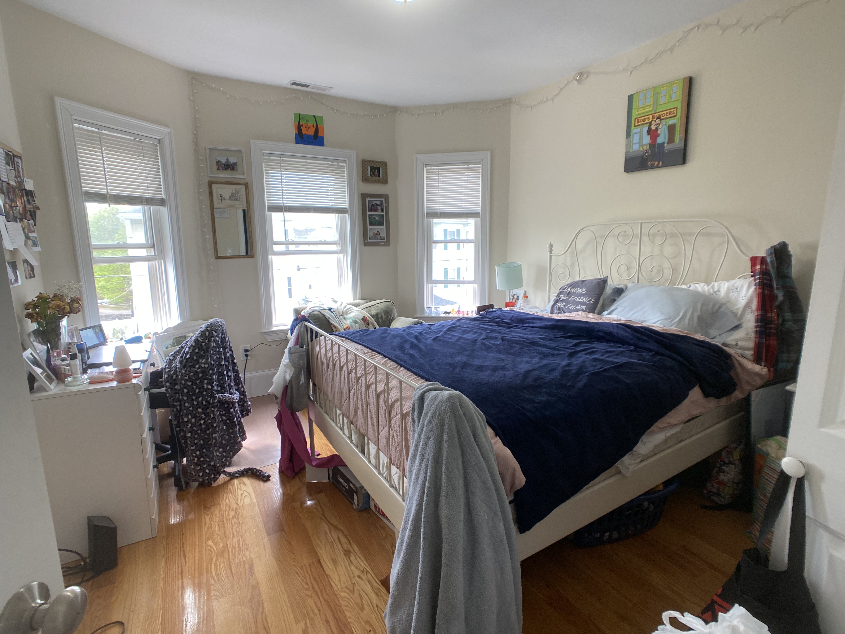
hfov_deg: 67.3
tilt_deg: -9.4
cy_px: 317
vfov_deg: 53.1
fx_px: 635
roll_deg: +0.3
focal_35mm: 26
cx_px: 422
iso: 100
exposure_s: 1/120
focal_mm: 4.25
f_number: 1.8
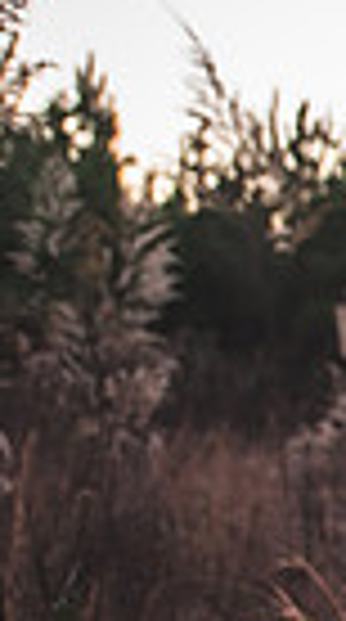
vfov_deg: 20.2
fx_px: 1740
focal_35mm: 106
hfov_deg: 8.5
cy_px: 358
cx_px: 1182
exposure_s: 1/320
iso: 500
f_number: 2.8
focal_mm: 24
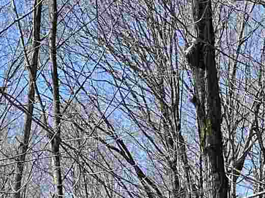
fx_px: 1087
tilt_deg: -2.7
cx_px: -311
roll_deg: +0.5
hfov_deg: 12.0
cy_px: 526
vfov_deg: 9.1
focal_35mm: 142
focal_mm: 6.86
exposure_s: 1/2469
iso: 80
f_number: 1.78
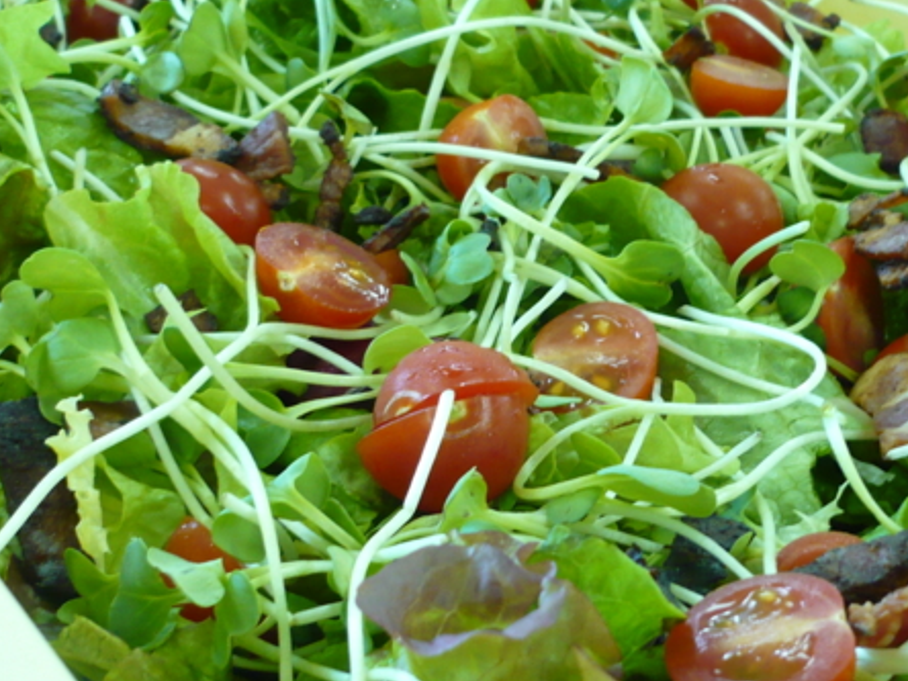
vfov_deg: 23.2
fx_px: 1653
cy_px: 413
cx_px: 573
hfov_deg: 30.6
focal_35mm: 63
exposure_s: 1/30
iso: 200
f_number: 2.8
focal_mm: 5.8
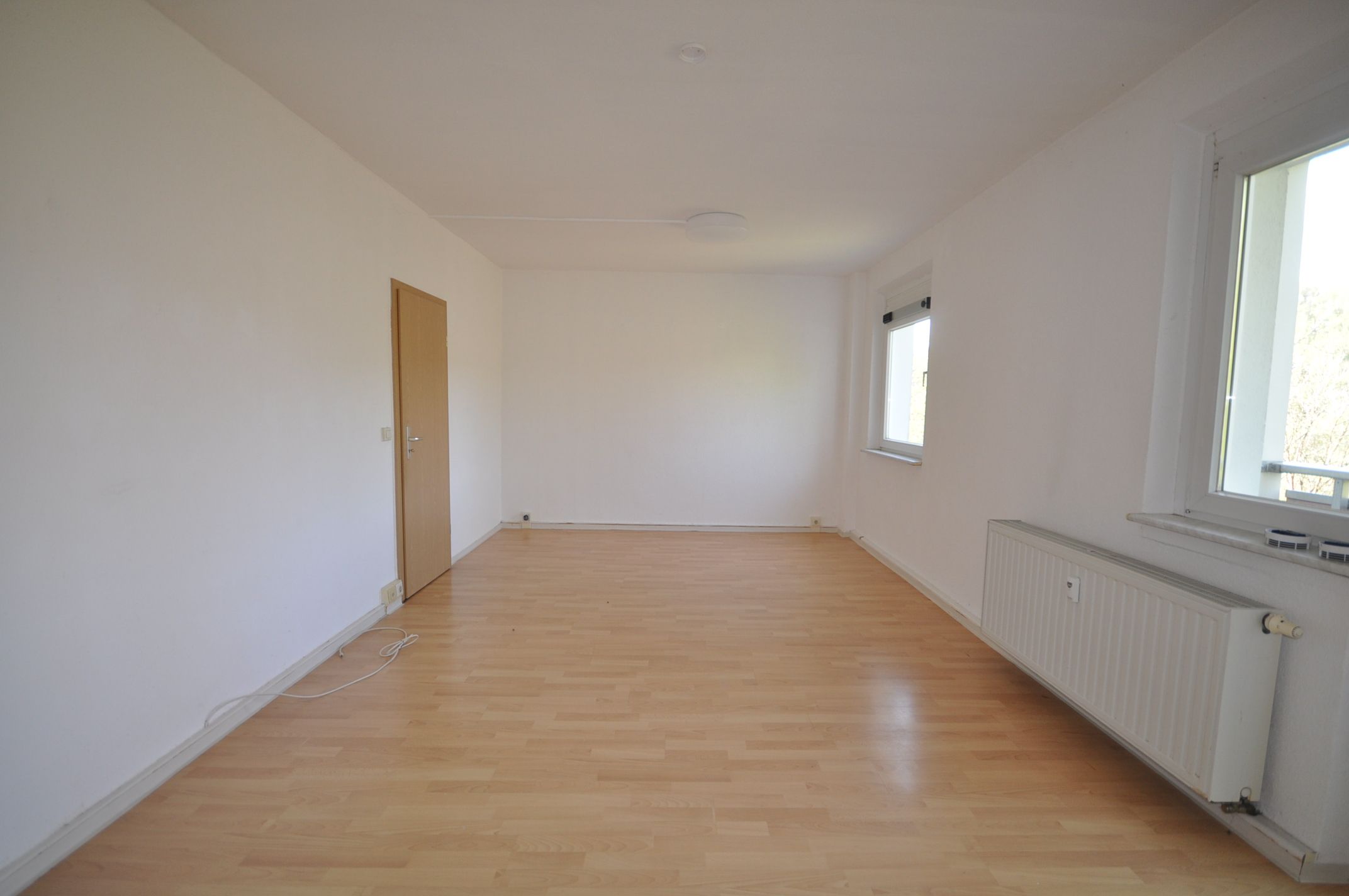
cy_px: 448
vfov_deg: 77.2
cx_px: 674
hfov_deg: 100.5
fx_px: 561
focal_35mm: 15
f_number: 4.5
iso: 400
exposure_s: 1/80
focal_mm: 10
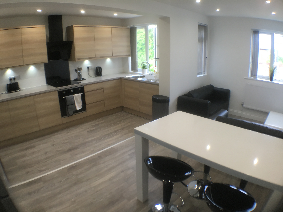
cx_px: 142
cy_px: 106
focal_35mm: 29
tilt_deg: -16.9
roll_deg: +0.2
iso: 25
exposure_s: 1/33
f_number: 2.2
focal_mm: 4.15
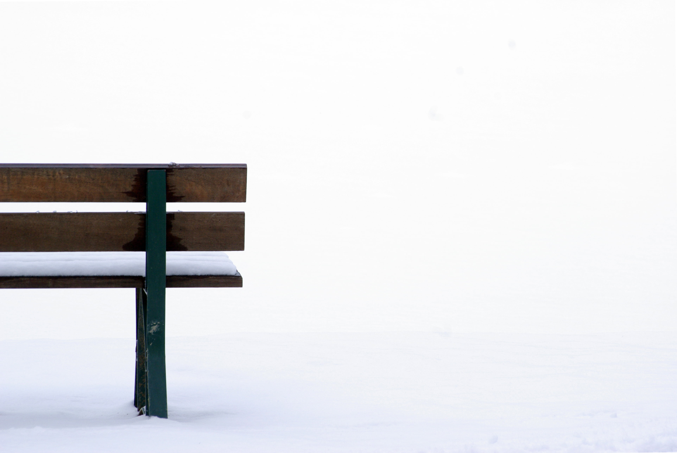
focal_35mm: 315
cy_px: 226
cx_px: 338
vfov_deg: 4.4
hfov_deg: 6.5
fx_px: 5929
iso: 400
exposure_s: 1/180
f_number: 9.5
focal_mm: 210
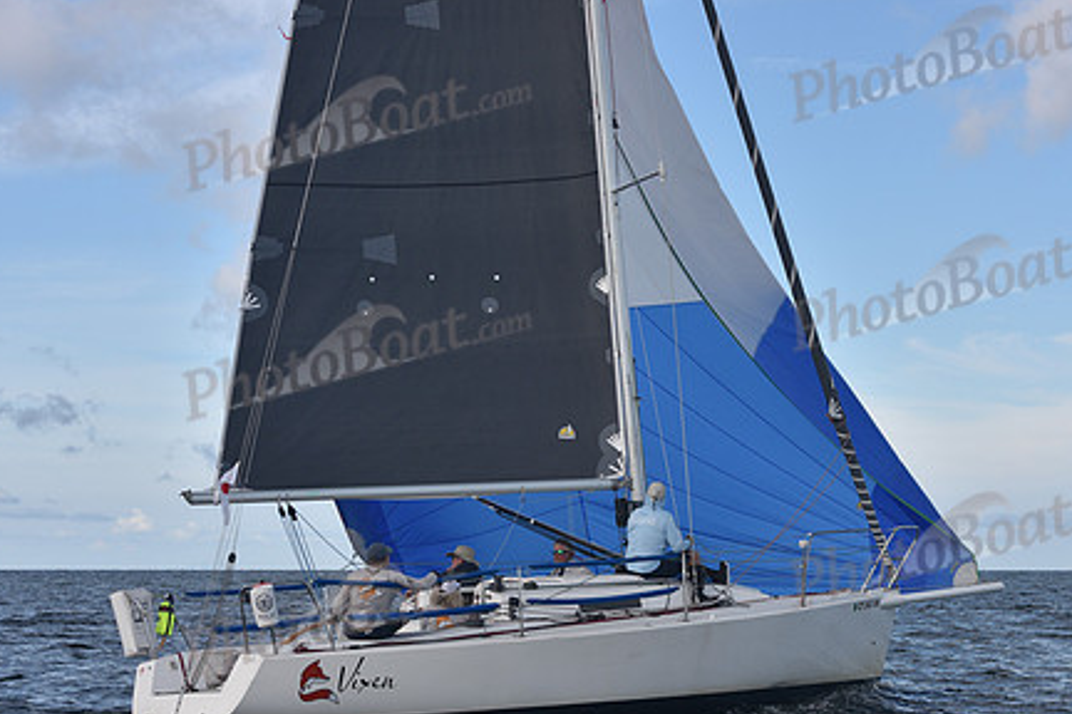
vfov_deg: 14.5
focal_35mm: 94
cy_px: 450
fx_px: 2799
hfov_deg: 21.6
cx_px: 663
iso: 200
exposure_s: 1/500
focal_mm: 70
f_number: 6.3
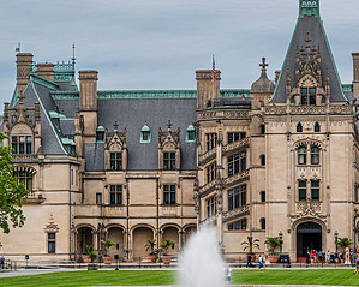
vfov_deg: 9.2
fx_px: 1784
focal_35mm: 168
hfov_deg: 11.4
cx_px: 291
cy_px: 186
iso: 64
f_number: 8
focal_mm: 90
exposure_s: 1/160
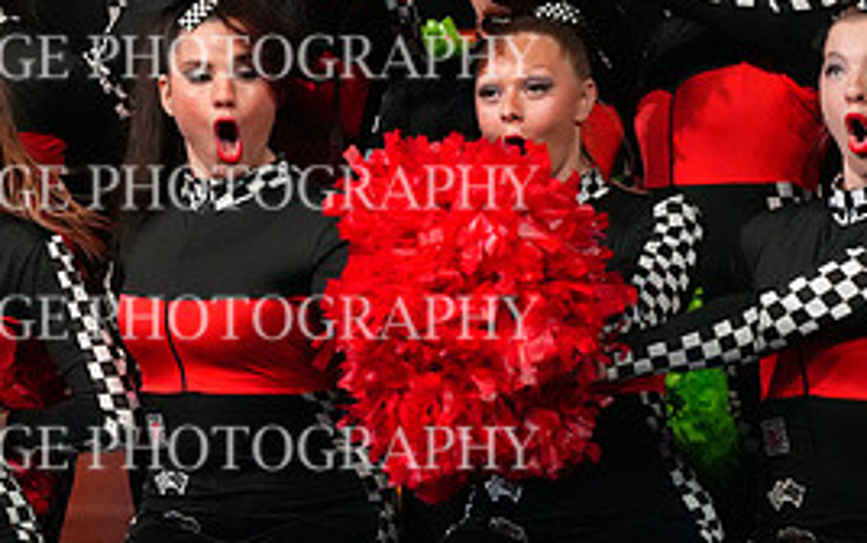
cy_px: -8
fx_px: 15632
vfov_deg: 2.0
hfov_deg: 3.2
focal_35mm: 661
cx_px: 71
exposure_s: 1/1250
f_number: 3.5
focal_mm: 300
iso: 16000
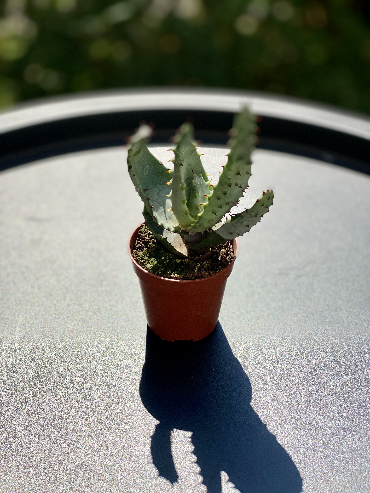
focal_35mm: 52
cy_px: 246
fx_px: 741
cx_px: 185
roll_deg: -0.2
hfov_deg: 28.0
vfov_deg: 36.8
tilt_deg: -40.0
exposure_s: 1/2083
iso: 20
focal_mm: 6
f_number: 2
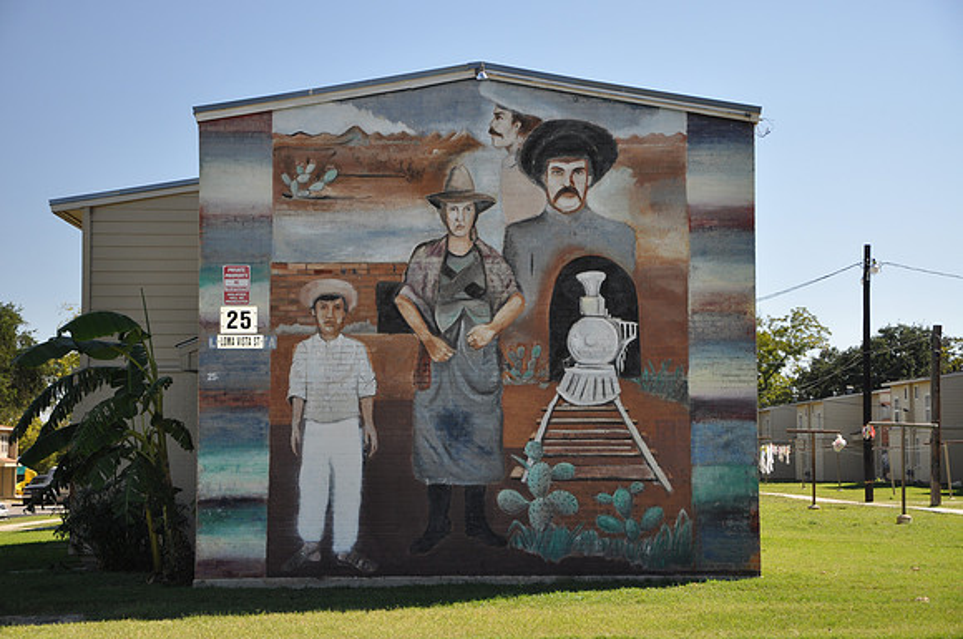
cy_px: 320
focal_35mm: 63
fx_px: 1683
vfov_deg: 21.5
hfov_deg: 31.9
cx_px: 482
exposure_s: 1/200
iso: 200
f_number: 4.8
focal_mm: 42
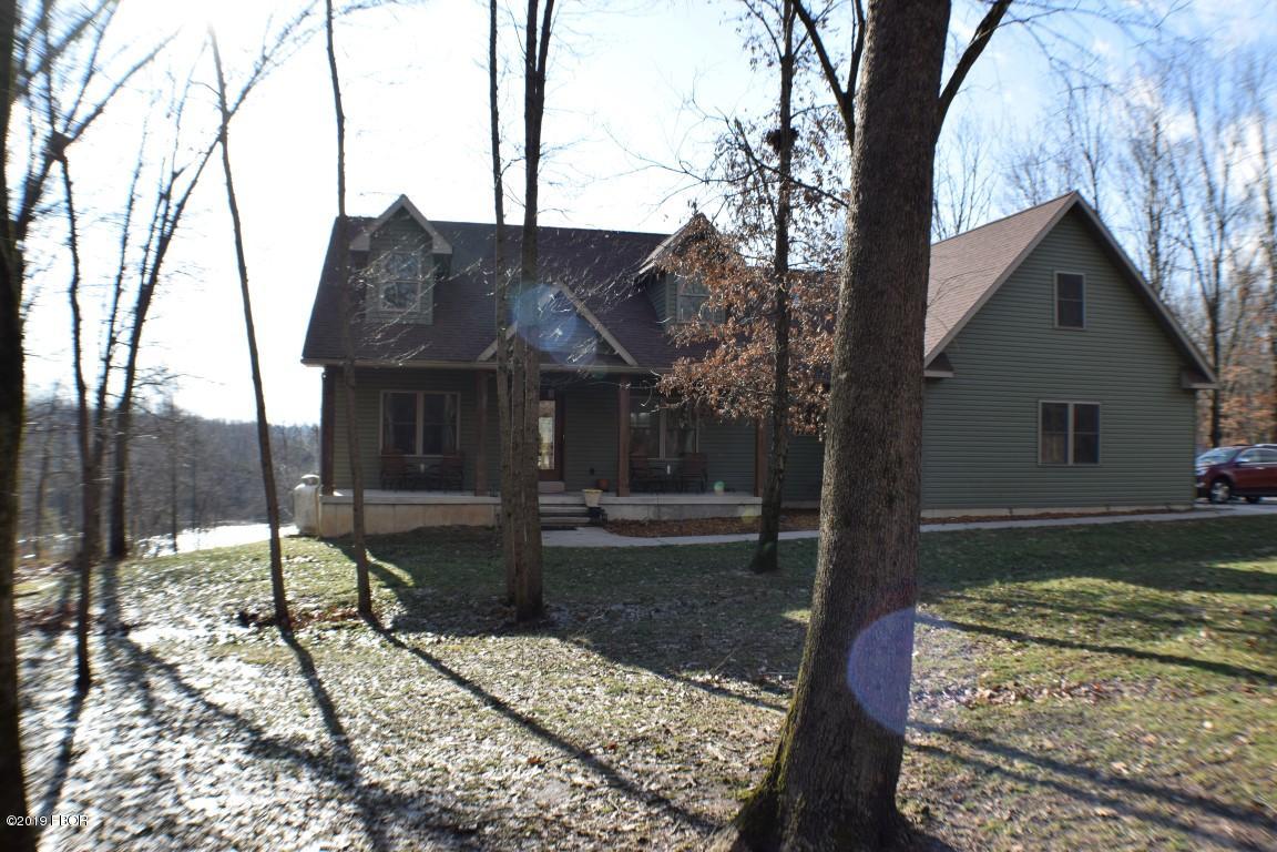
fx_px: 1277
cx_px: 638
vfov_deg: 36.9
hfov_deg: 53.1
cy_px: 426
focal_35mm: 36
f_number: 9
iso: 200
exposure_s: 1/320
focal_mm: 24
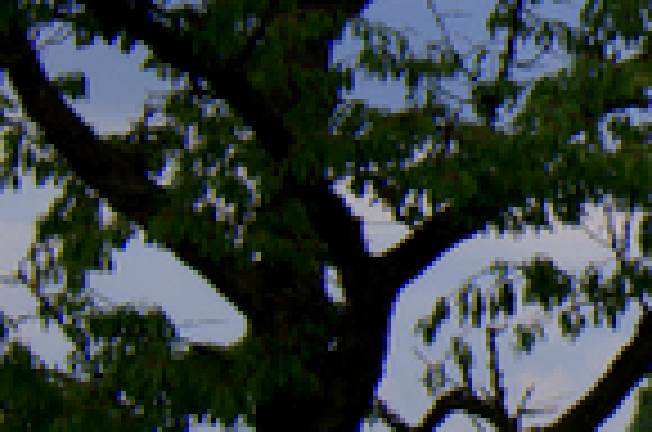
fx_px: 4301
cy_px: 292
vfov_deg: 5.7
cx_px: 1246
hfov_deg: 8.3
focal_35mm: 238
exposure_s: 1/320
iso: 100
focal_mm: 32
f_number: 5
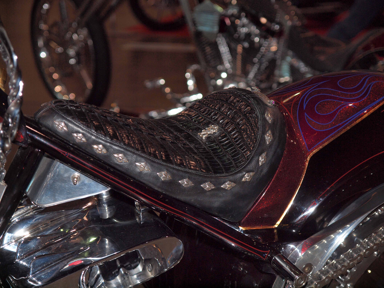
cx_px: 192
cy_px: 144
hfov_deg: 18.2
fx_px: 1198
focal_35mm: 108
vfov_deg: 13.7
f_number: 3.5
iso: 200
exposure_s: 1/100
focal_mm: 54
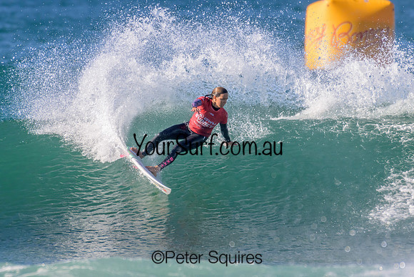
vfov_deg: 1.4
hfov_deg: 2.1
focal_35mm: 1000
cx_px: 207
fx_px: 11502
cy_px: 138
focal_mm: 1000
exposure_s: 1/2500
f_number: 11
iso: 2000
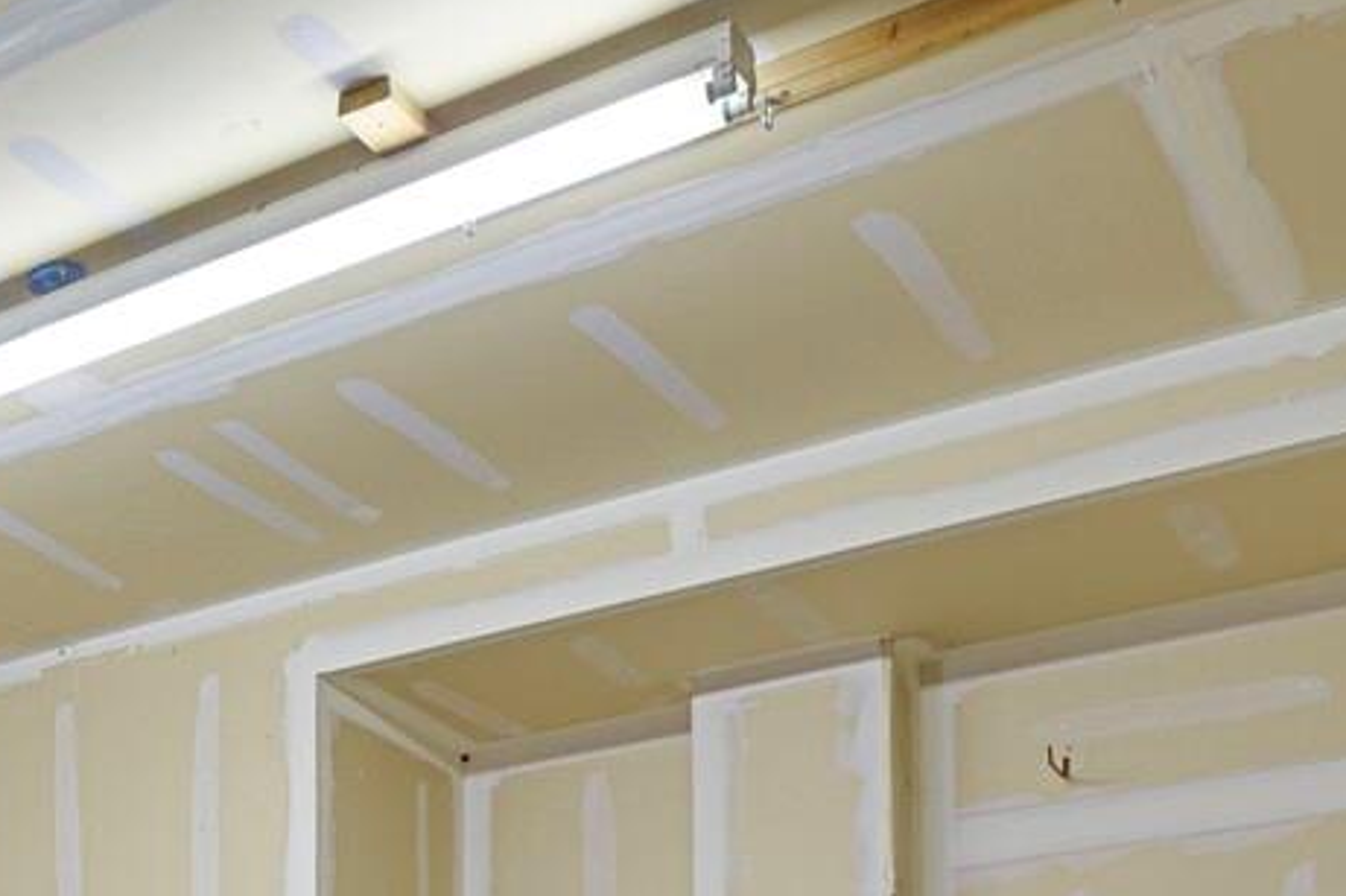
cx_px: -413
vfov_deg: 19.4
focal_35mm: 59
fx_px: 2205
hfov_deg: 28.0
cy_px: 1430
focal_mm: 17
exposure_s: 8
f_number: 8
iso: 250
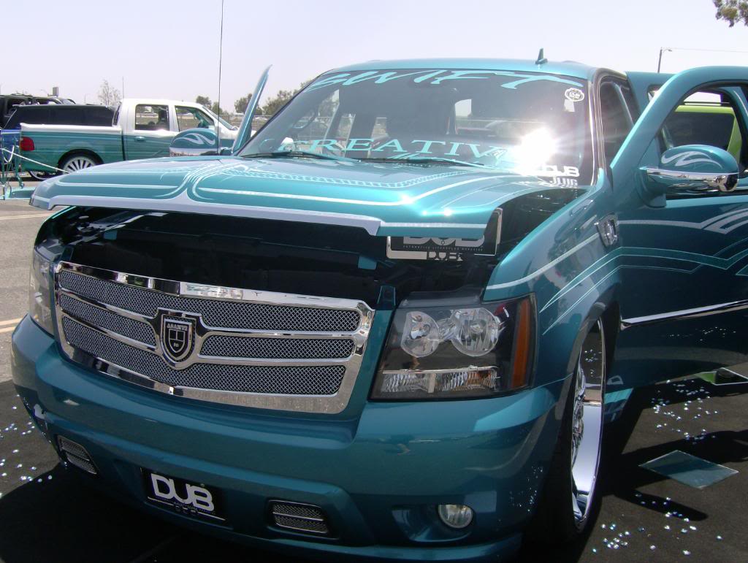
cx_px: 374
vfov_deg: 39.7
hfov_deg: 51.3
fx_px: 779
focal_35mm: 36
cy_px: 282
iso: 100
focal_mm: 6
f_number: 4.7
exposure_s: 1/494
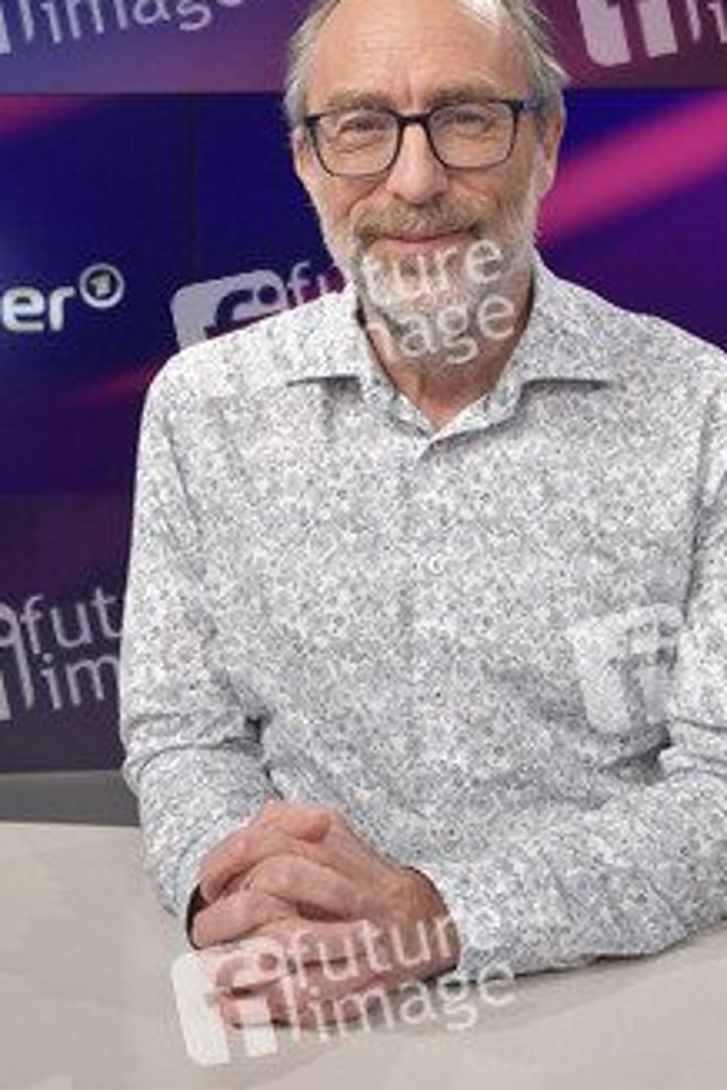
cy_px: 487
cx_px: 440
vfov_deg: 44.4
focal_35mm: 44
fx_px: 1333
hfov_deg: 30.4
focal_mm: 36
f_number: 6.3
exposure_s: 1/200
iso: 2500
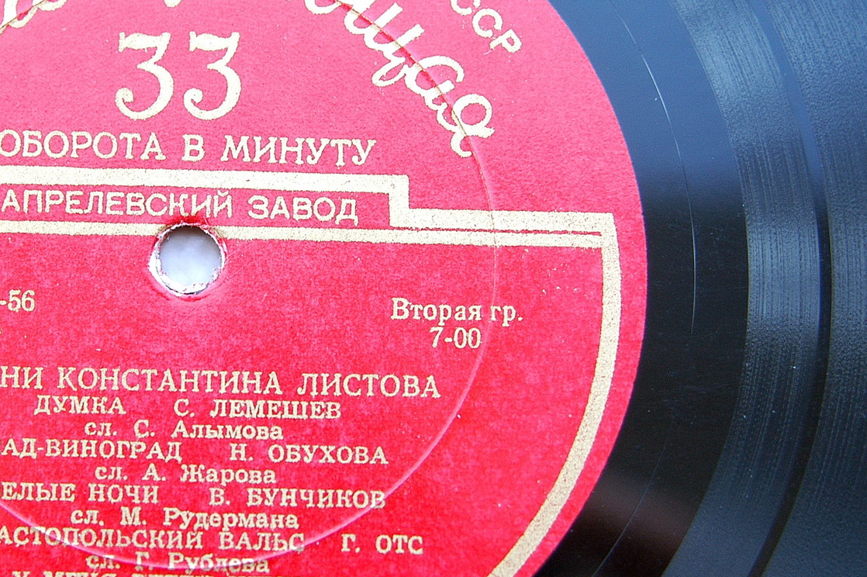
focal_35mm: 94
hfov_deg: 21.5
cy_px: 256
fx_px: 2260
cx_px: 181
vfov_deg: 14.5
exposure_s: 1/45
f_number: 3.5
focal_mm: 35
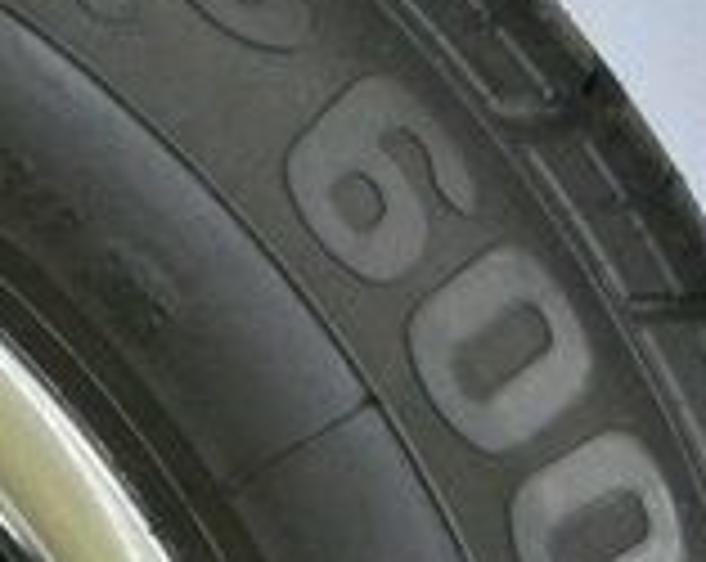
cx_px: -755
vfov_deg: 4.0
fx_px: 7875
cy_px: 1191
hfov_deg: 5.0
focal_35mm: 378
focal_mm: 35
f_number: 5
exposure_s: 1/60
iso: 1800
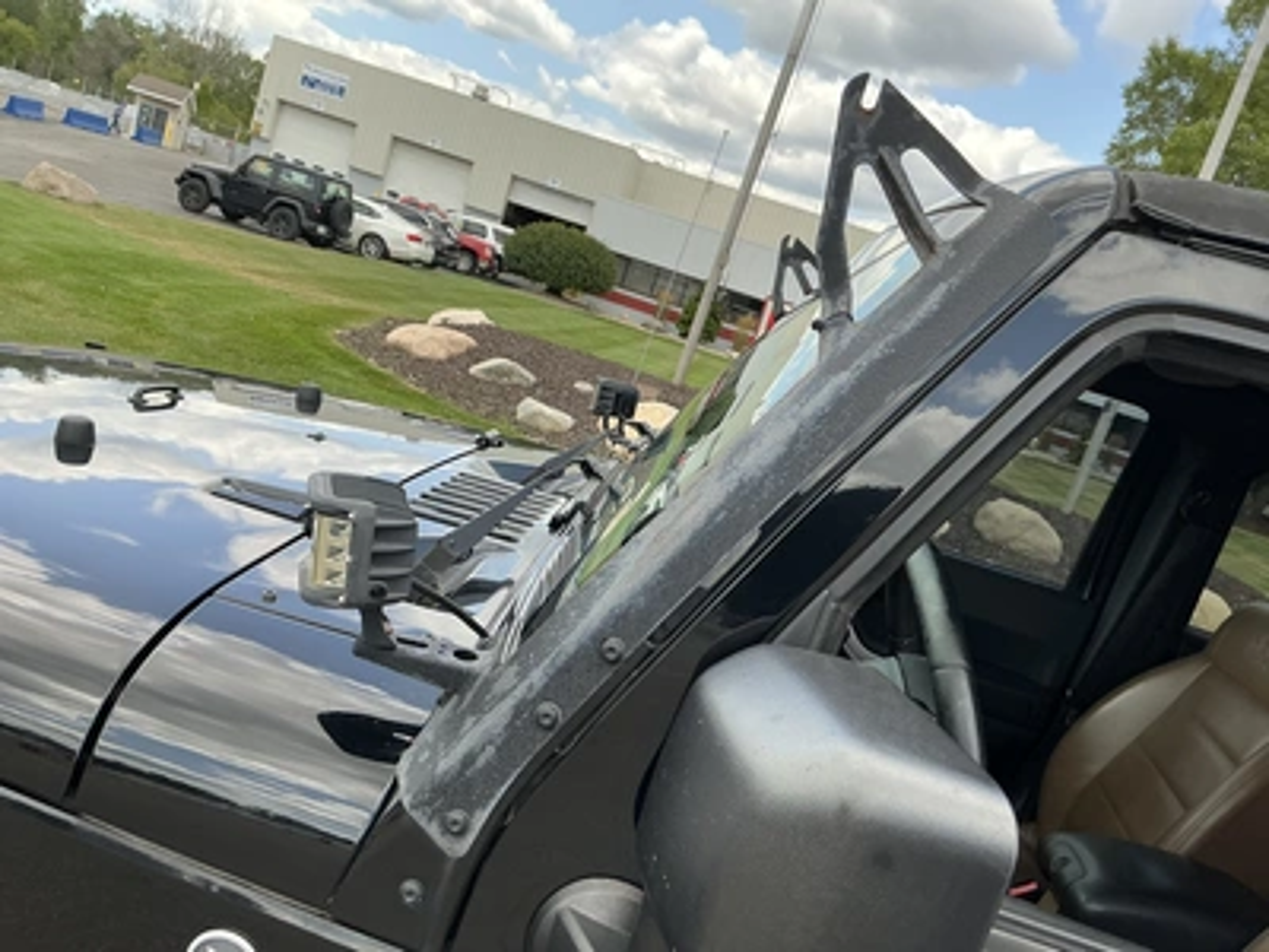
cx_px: 634
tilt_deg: -12.4
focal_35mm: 28
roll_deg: -19.1
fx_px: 1026
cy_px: 476
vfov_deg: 49.7
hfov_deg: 63.4
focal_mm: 3
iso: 25
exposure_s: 1/540
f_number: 1.8
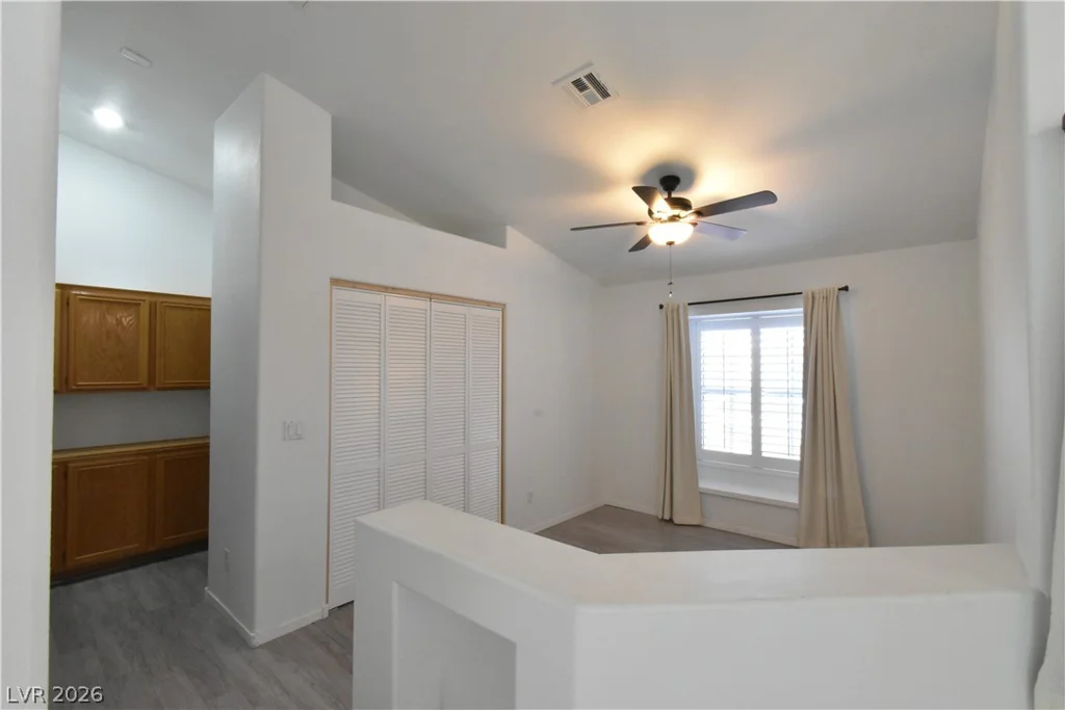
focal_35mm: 15
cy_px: 355
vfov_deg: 77.3
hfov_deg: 100.4
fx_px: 444
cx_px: 532
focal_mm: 10
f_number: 18
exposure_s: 1/13
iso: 4000
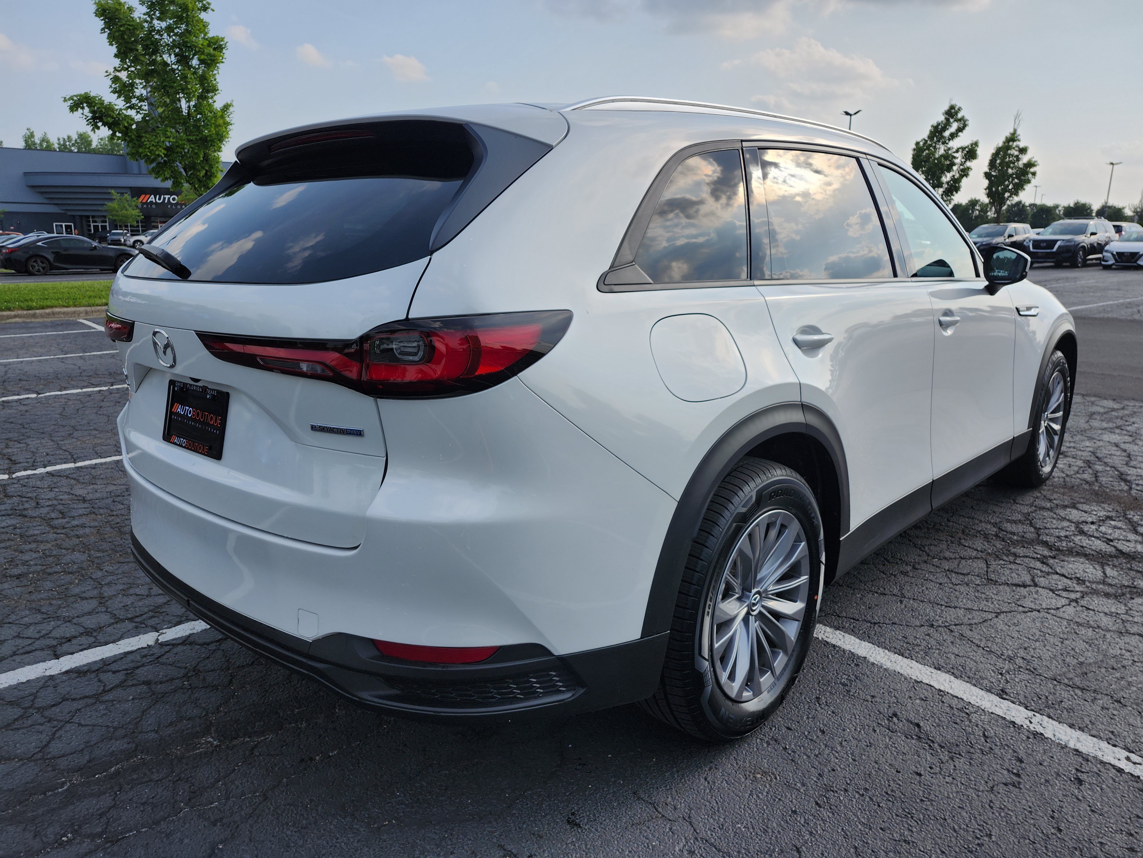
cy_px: 429
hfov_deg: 73.9
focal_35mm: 23
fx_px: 759
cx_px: 572
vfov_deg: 58.9
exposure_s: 1/1636
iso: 25
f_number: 1.8
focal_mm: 5.54
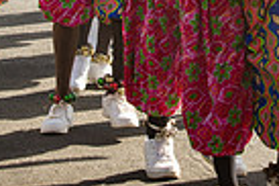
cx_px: 206
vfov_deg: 4.6
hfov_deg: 7.0
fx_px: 2291
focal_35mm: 296
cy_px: -166
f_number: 8
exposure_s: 1/200
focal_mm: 70
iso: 100
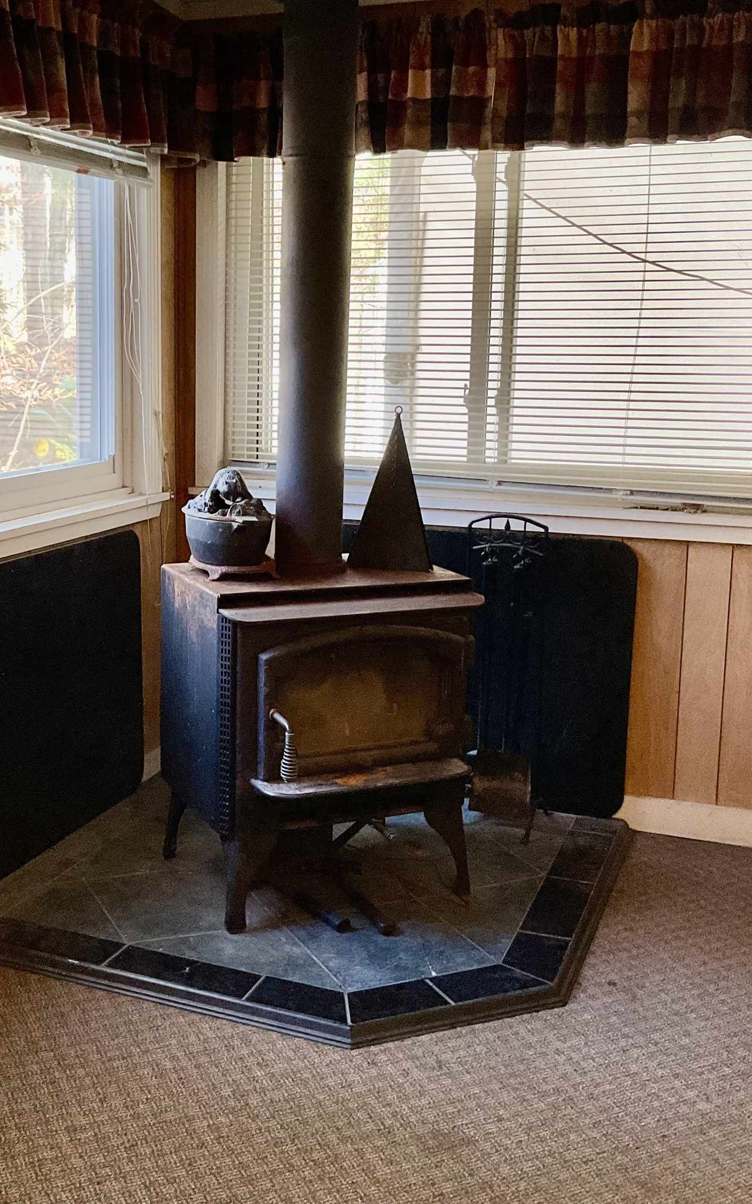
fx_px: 1377
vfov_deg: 47.2
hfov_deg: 30.3
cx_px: 256
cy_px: 590
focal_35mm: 42
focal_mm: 3
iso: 80
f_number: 1.8
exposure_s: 1/60
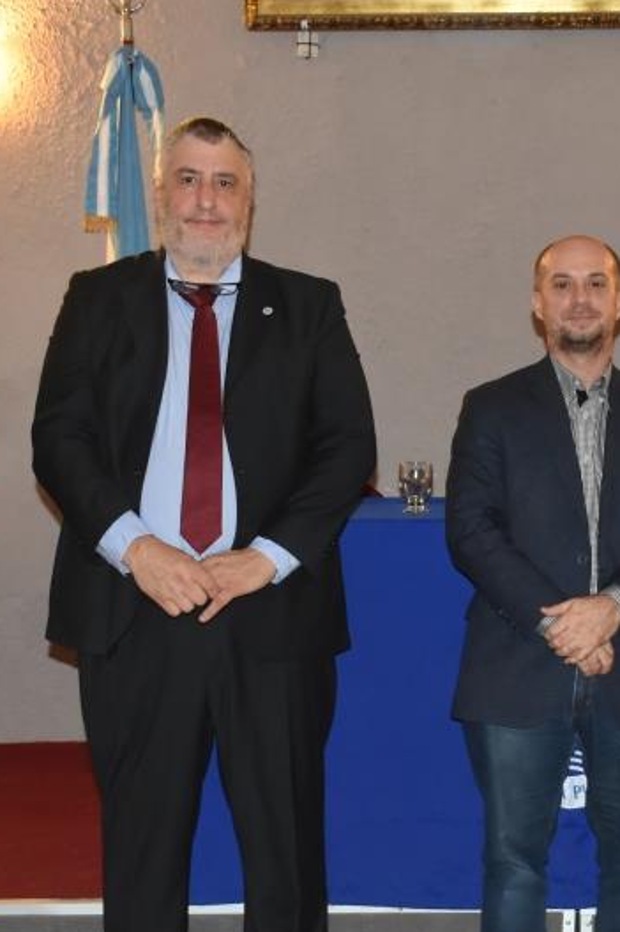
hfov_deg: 19.3
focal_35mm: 70
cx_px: 488
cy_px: 570
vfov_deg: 28.8
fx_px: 1809
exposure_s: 1/60
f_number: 5.6
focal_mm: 24
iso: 1600
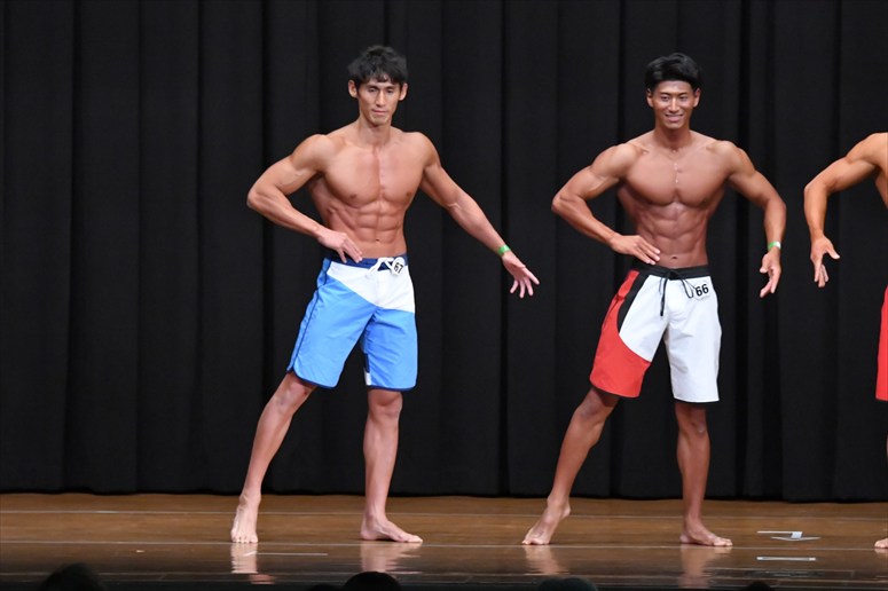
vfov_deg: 6.3
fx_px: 5350
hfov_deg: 9.5
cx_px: 444
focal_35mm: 217
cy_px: 296
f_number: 5.6
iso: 8000
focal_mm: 145
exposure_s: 1/400
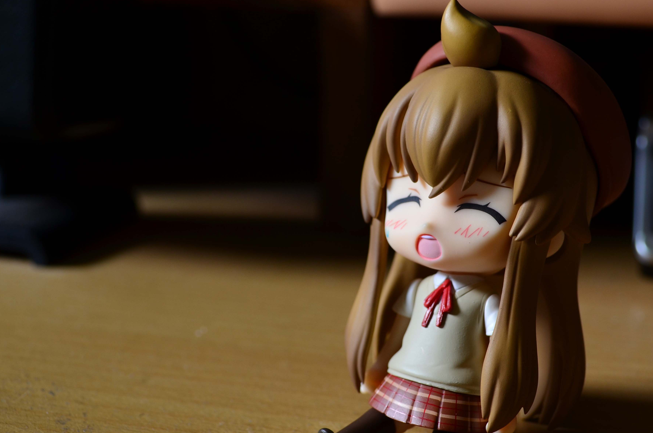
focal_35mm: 58
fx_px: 1050
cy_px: 244
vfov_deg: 23.3
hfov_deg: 34.5
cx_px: 358
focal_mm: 28
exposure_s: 1/20
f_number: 5
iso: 200
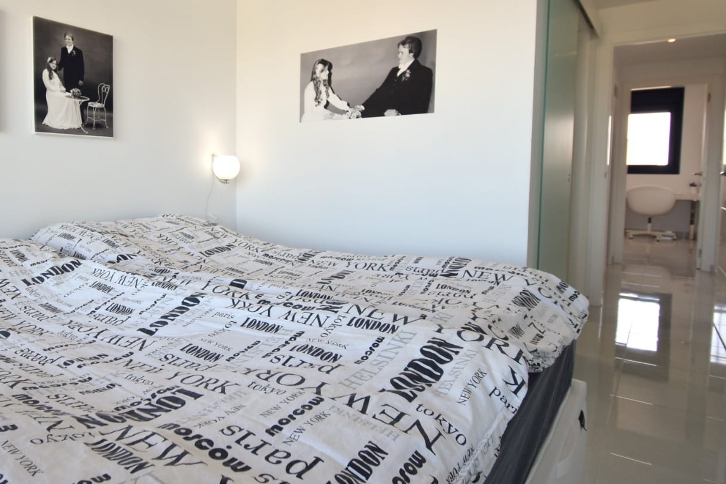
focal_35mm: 22
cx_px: 260
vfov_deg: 57.0
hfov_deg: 76.8
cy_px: 209
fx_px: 444
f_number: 5.6
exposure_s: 1/125
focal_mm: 10
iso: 220
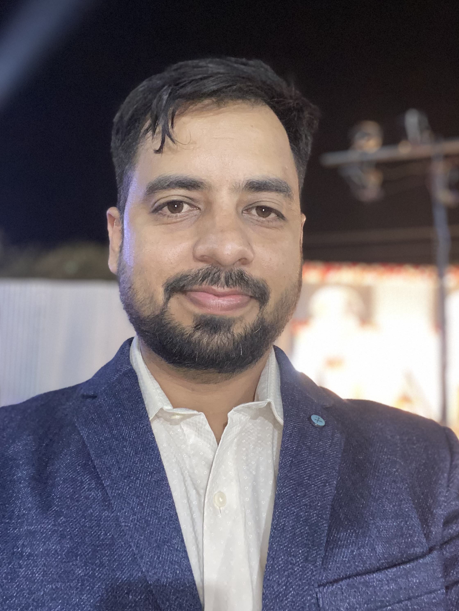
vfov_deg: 58.3
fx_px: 548
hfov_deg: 45.4
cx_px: 234
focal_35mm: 31
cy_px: 302
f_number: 2.2
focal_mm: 2.71
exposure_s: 1/25
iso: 400
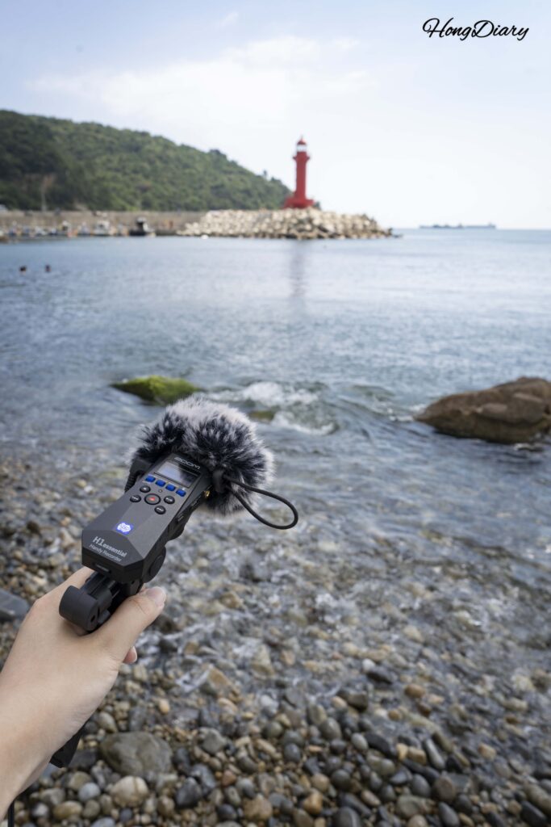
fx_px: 643
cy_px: 414
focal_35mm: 28
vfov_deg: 65.5
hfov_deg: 46.4
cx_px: 276
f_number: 10
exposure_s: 1/125
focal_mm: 28
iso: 100
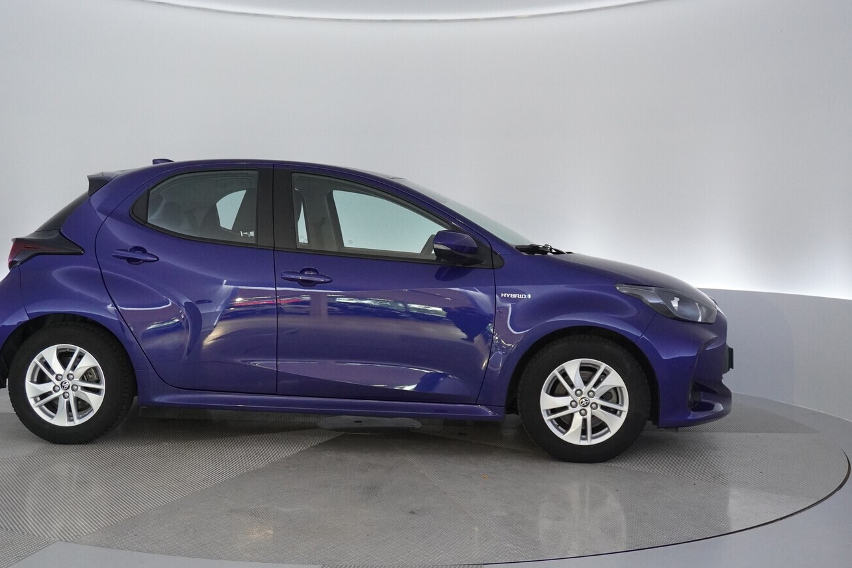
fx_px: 1009
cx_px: 398
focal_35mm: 43
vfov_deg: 31.5
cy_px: 292
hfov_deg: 45.8
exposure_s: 1/160
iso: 2500
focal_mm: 23
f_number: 4
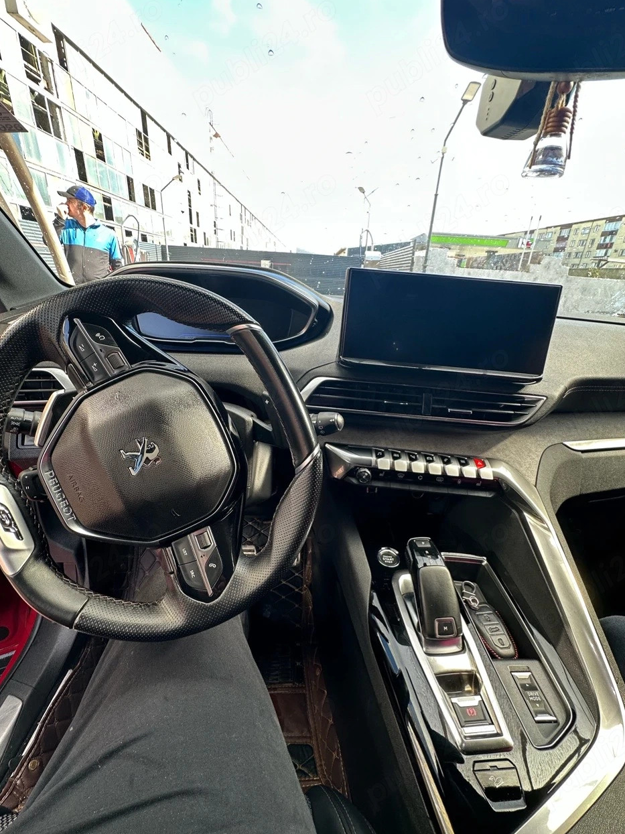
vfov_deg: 98.2
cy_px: 429
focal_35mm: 15
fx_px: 361
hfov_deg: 81.7
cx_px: 308
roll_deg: -3.3
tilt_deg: -23.2
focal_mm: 2.22
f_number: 2.2
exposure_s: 1/99
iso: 64
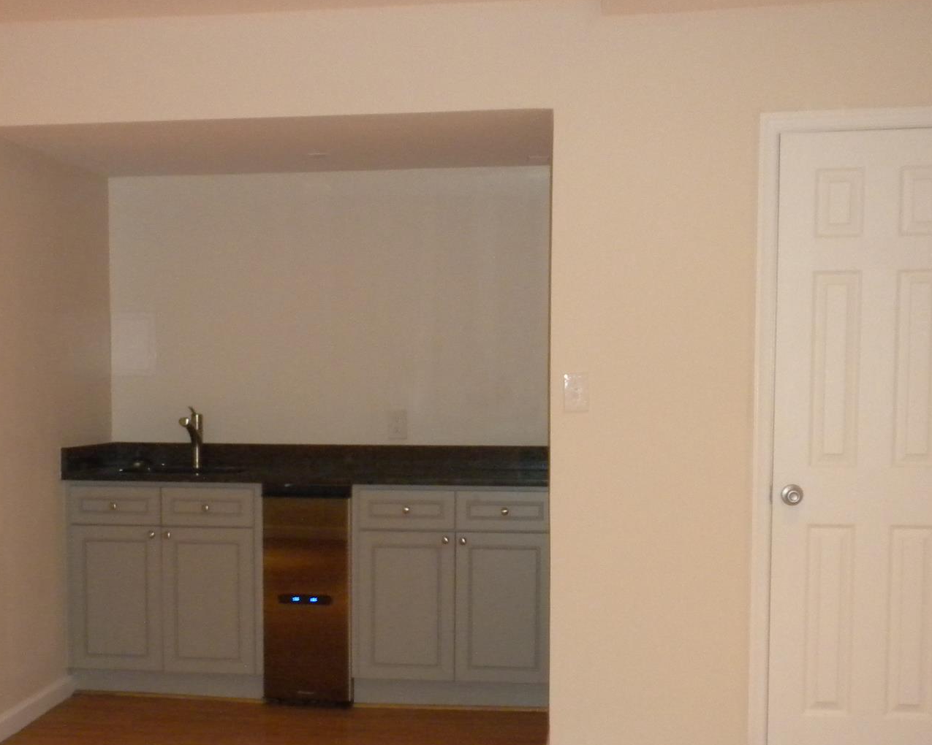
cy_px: 487
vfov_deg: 26.1
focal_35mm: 58
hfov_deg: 32.3
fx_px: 1600
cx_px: 355
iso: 400
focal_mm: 6.6
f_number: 3.5
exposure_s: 1/30
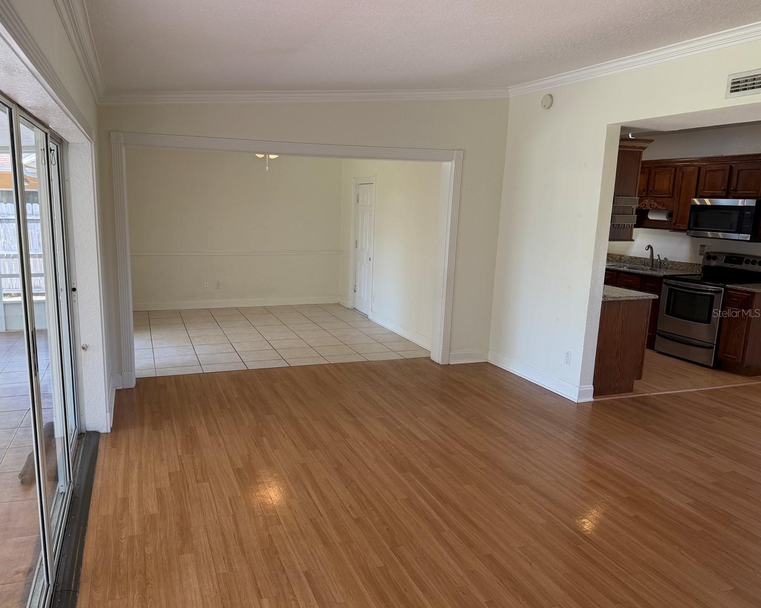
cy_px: 313
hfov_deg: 65.9
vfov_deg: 54.9
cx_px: 340
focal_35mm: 26
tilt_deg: -11.9
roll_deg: -1.2
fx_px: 585
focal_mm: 6.76
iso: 125
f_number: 1.78
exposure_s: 1/120
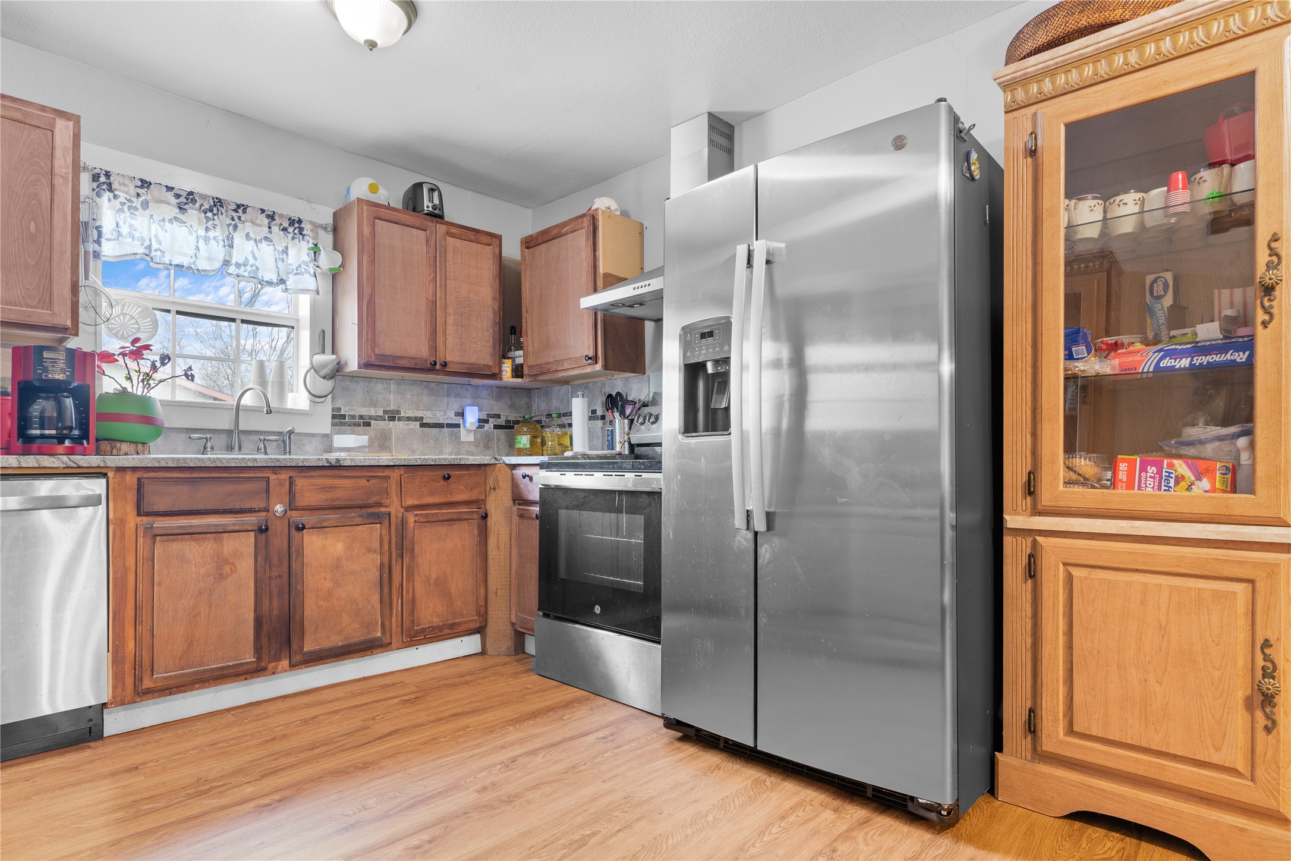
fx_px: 640
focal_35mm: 18
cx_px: 646
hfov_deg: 90.5
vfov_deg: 67.8
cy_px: 430
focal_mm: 11.9
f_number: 3.2
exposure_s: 1/4
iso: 200
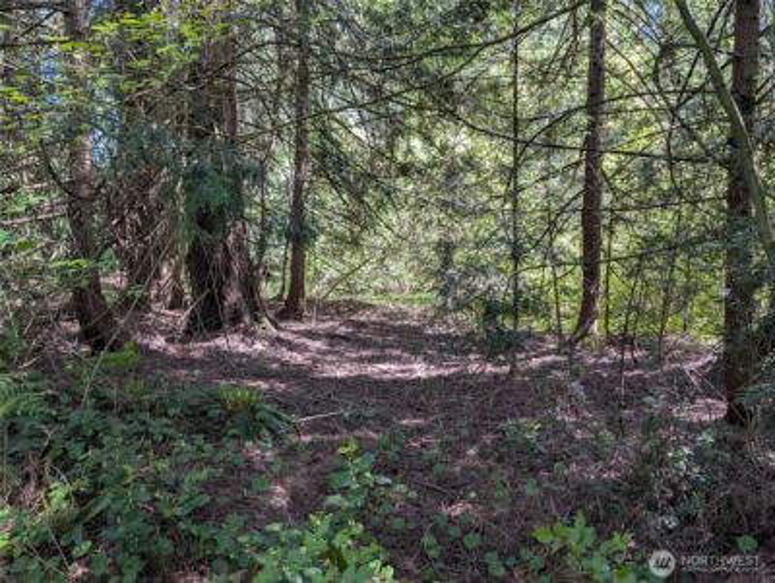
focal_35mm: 24
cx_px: 388
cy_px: 292
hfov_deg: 71.5
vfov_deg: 56.9
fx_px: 538
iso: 23
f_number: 1.68
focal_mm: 6.9
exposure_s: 1/39.6
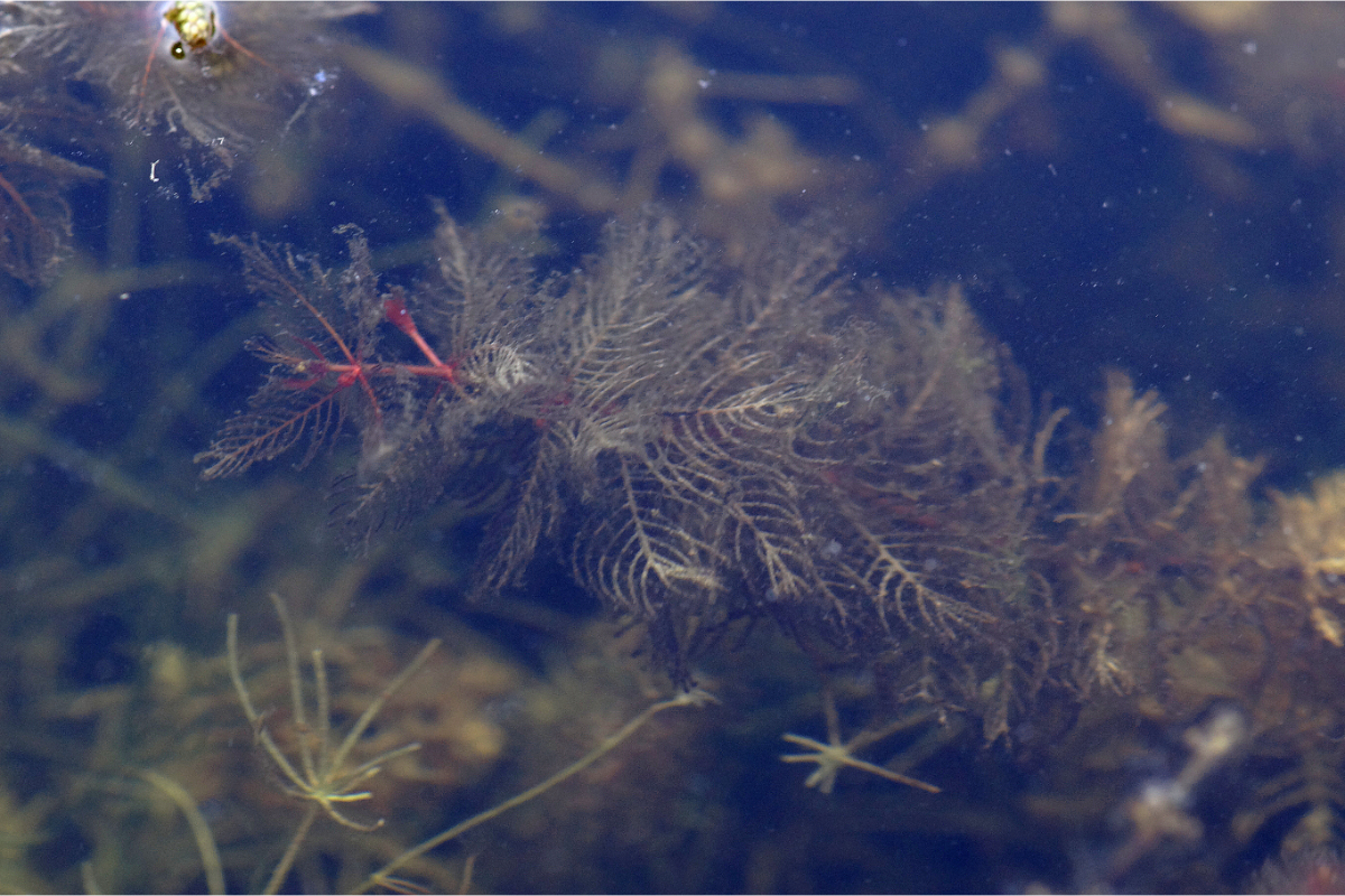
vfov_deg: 9.1
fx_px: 5604
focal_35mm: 150
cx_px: 672
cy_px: 448
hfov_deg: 13.7
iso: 640
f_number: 5
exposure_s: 1/160
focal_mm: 100
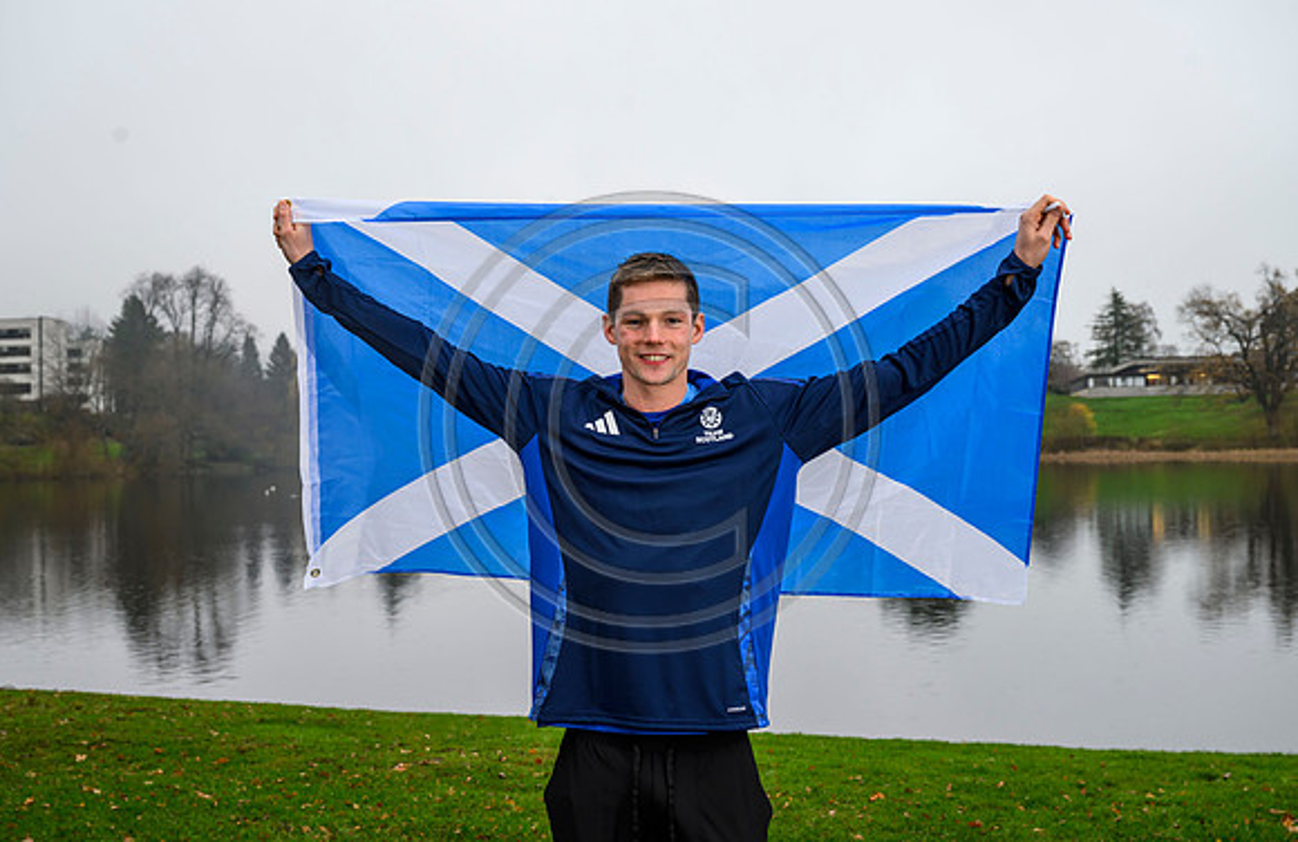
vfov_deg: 29.4
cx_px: 628
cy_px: 395
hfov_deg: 44.1
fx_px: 1601
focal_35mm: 45
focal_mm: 43
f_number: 6.3
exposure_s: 1/125
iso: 500
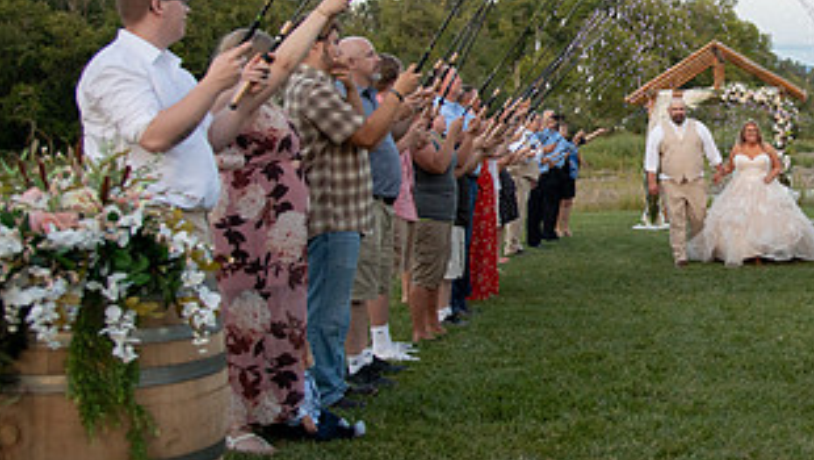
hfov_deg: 40.6
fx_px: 1015
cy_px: 135
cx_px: 719
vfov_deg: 25.3
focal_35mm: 47
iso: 800
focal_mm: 24
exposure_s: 1/320
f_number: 4
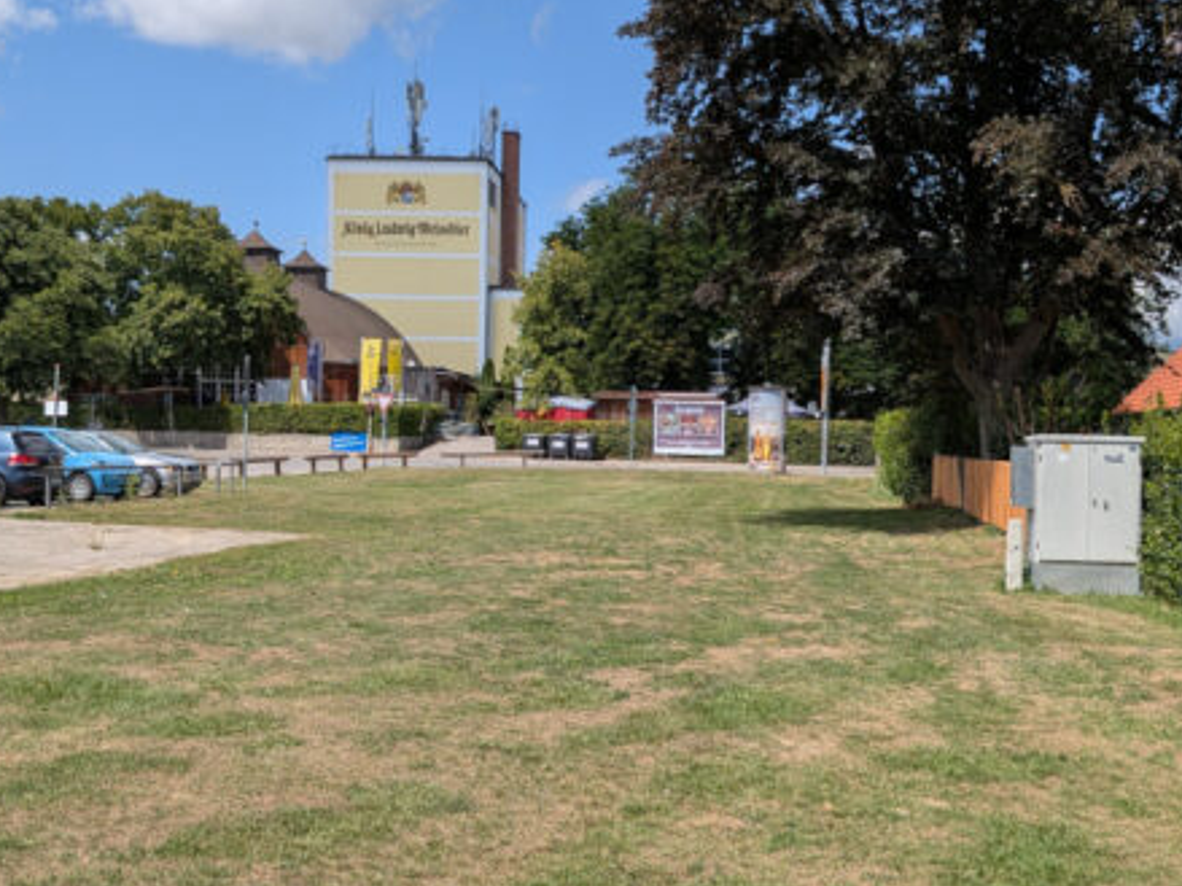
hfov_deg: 44.8
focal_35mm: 42
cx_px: 565
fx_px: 1434
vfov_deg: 34.3
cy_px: 444
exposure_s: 1/2227
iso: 32
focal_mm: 4.53
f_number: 1.7
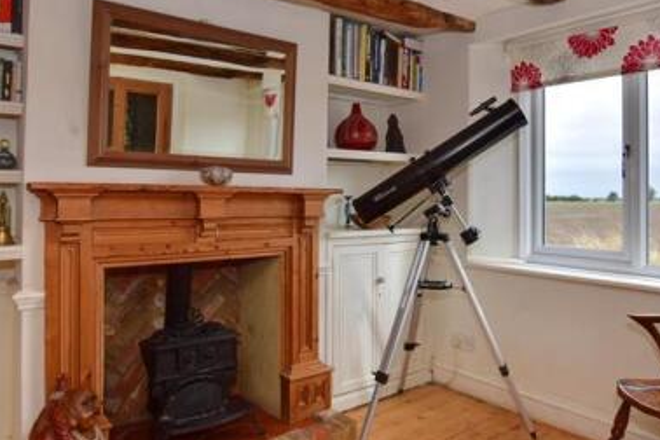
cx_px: 375
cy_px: 186
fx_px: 477
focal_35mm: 26
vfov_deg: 49.4
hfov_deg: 69.1
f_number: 11
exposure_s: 1/80
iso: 400
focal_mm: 10
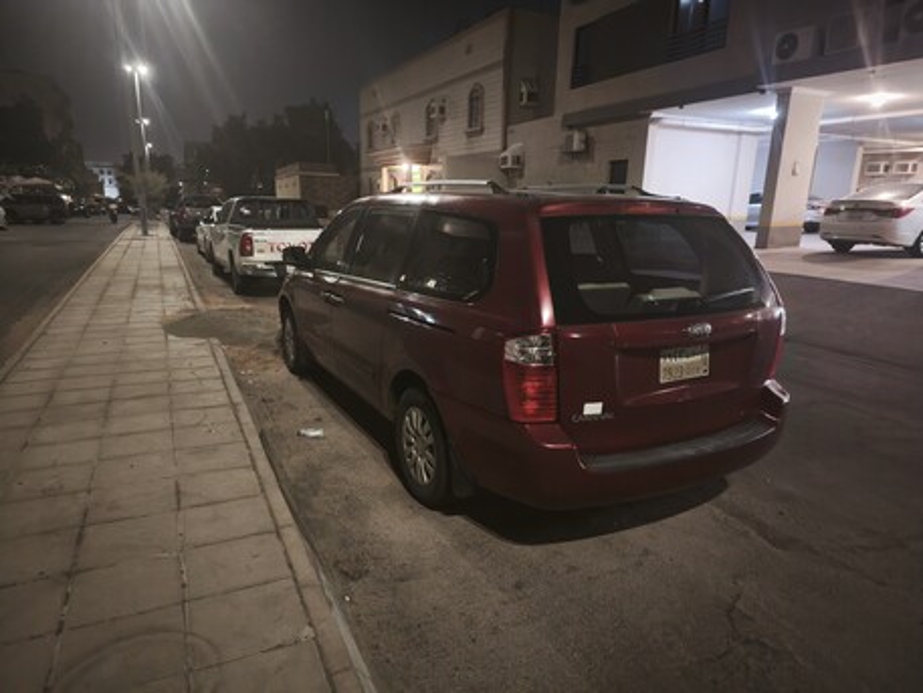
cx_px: 462
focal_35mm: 23
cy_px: 346
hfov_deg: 73.9
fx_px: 613
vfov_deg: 58.9
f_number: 1.7
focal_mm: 5.35
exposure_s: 1/72.7
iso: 6400
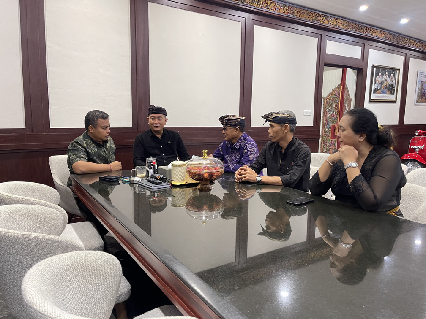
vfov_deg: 54.9
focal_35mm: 25
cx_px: 213
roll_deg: -0.9
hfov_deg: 69.4
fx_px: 308
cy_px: 160
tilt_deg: -8.6
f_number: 1.6
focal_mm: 5.1
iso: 320
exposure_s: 1/50
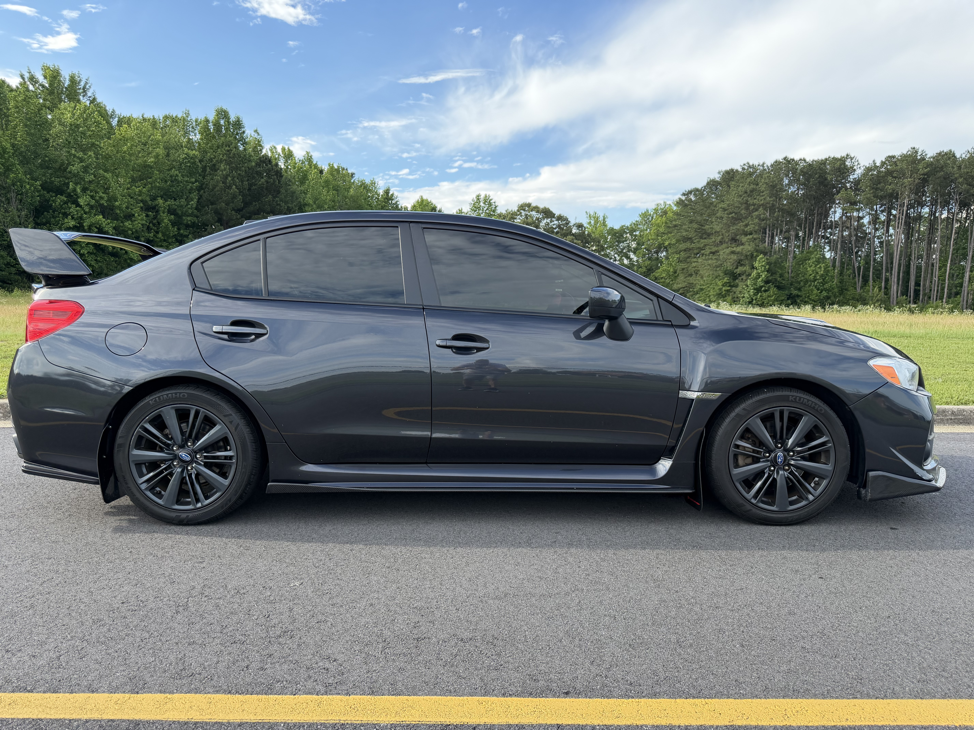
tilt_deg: -6.9
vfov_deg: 56.8
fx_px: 675
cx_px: 487
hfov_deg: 71.6
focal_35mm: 24
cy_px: 365
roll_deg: -1.9
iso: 100
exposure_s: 1/1410
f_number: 1.78
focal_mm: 6.76
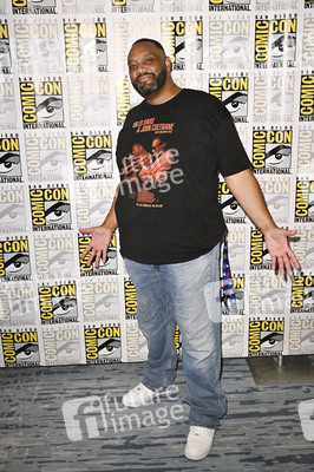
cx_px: 157
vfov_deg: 54.5
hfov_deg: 37.8
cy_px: 236
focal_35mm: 35
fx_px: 459
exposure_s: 1/250
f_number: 5
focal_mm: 35
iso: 1250
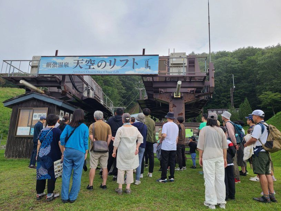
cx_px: 140
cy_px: 106
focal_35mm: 26
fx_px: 211
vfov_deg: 53.1
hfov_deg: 67.3
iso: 40
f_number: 1.8
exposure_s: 1/586
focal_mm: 5.4
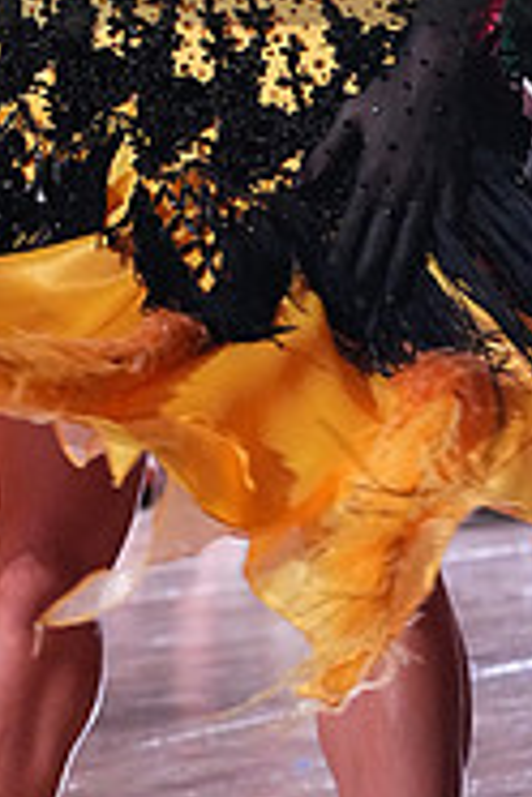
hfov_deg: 6.3
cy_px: -116
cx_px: 277
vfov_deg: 9.3
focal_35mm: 218
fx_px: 4832
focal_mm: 70
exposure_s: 1/400
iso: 10000
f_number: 5
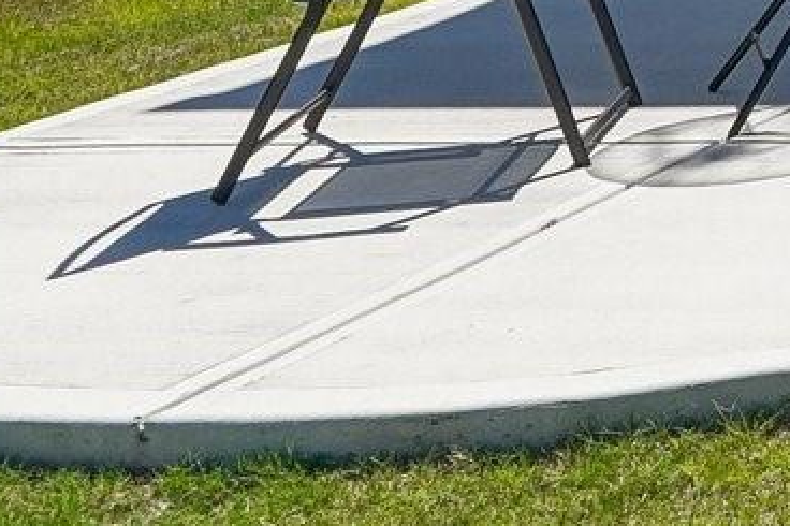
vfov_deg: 10.2
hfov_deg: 11.9
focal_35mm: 117
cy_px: -716
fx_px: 2566
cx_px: 2170
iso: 100
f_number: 8
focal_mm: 14
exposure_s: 1/200
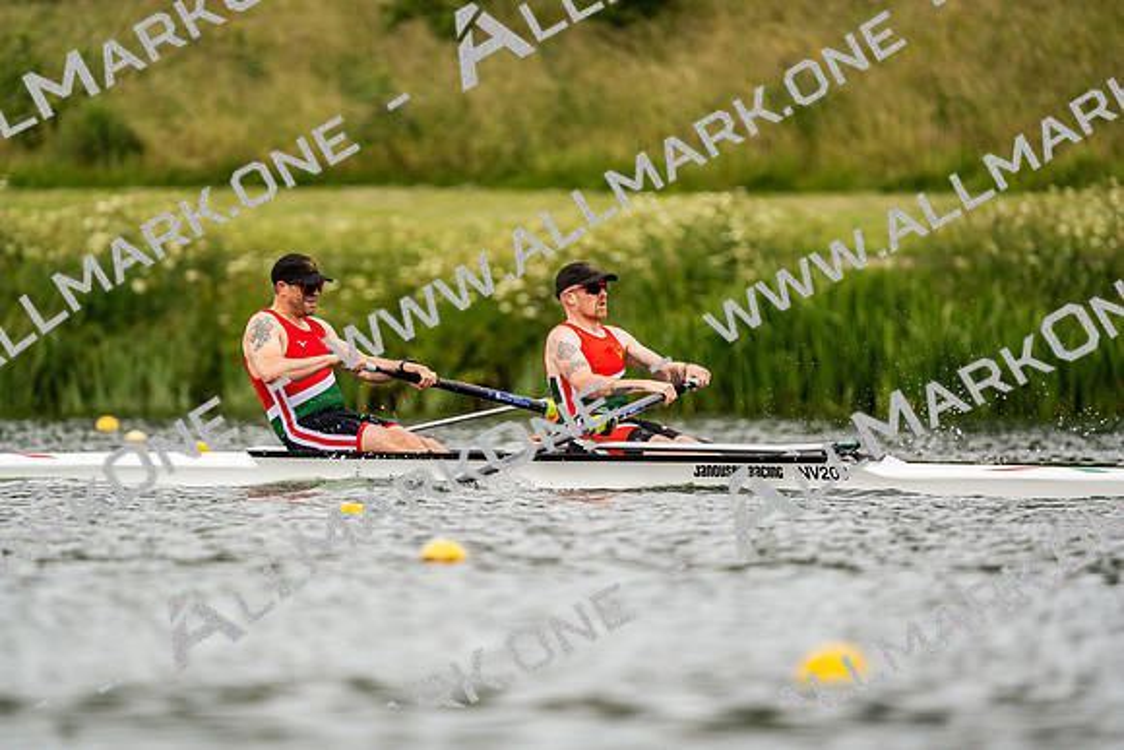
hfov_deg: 3.4
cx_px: 562
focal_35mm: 600
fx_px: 18737
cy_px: 375
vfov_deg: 2.3
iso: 400
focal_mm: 600
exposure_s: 1/2000
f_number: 6.3
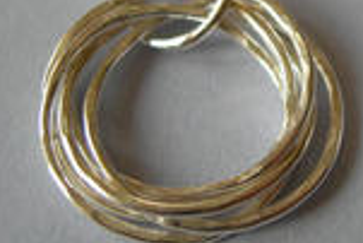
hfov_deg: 20.7
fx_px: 969
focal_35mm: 96
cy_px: 18
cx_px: 337
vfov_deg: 14.1
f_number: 2.8
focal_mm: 7.8
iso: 50
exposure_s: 1/118
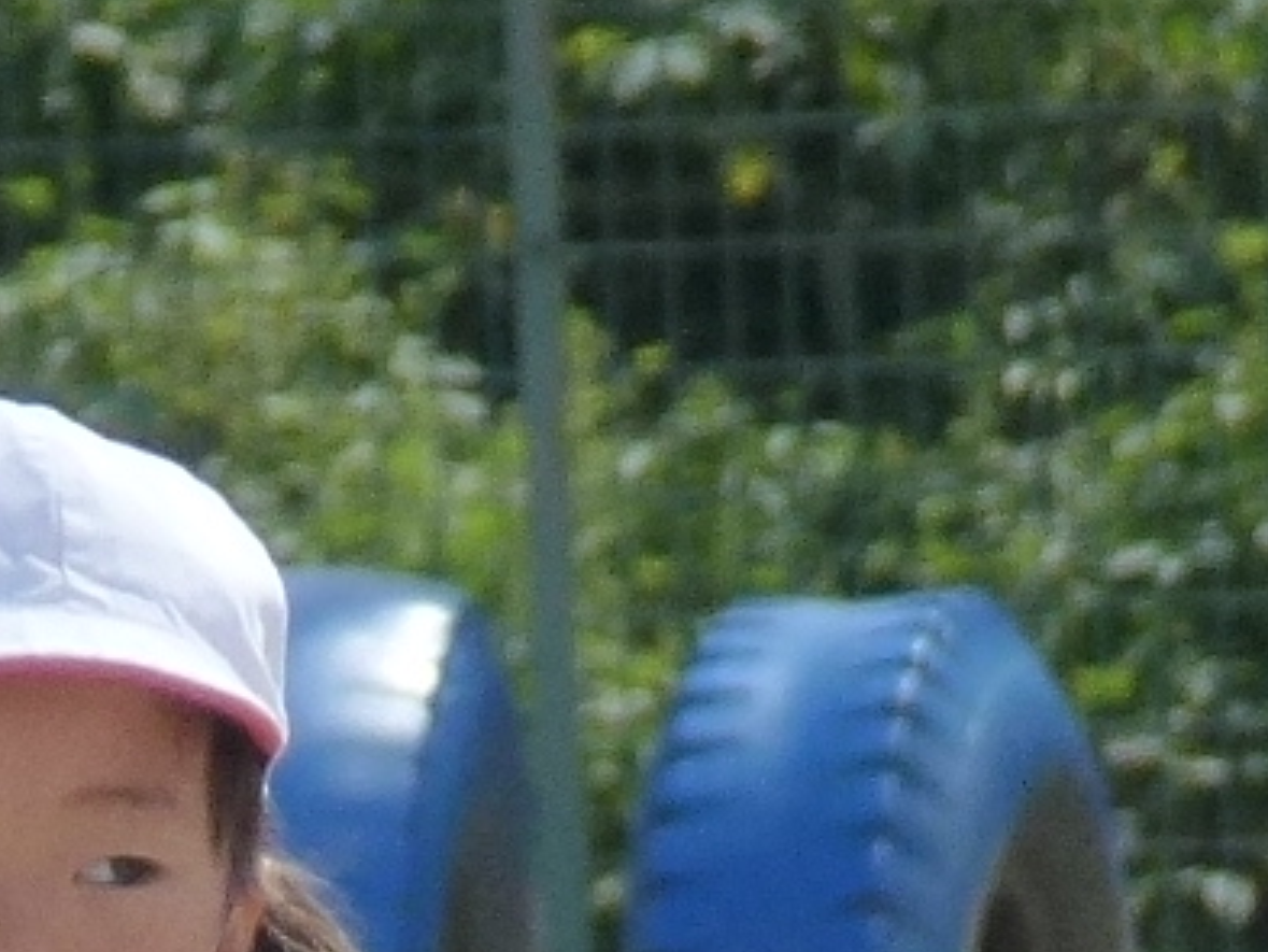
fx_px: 91567
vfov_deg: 0.6
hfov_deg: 0.8
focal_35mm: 2499
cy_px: 2152
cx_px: -158
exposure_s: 1/640
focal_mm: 68.8
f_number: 5.9
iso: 160
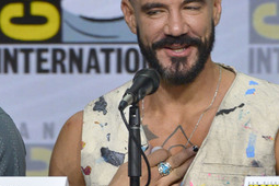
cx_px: 190
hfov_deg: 2.9
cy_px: 77
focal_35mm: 705
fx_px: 5463
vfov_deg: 2.0
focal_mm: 400
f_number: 6.3
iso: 1600
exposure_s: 1/250
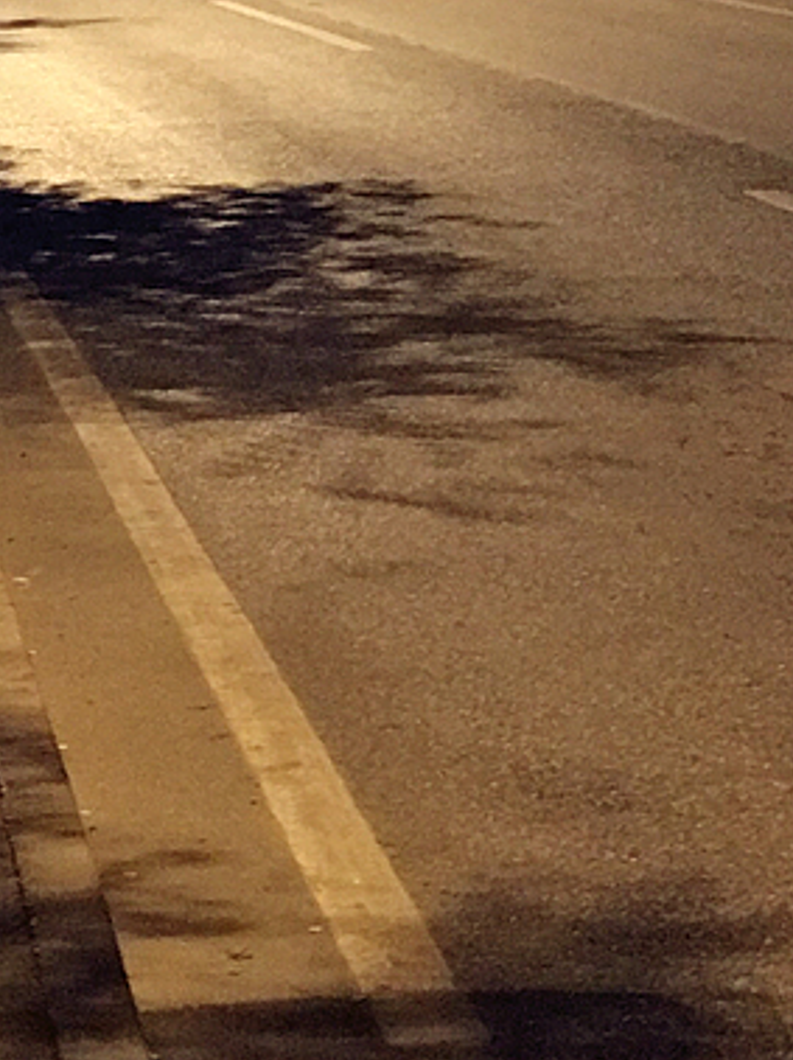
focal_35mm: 131
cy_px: -282
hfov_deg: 11.3
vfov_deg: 14.5
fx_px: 4006
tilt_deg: +1.4
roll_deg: -0.3
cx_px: 574
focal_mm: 4.15
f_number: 2.2
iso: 200
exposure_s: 1/4
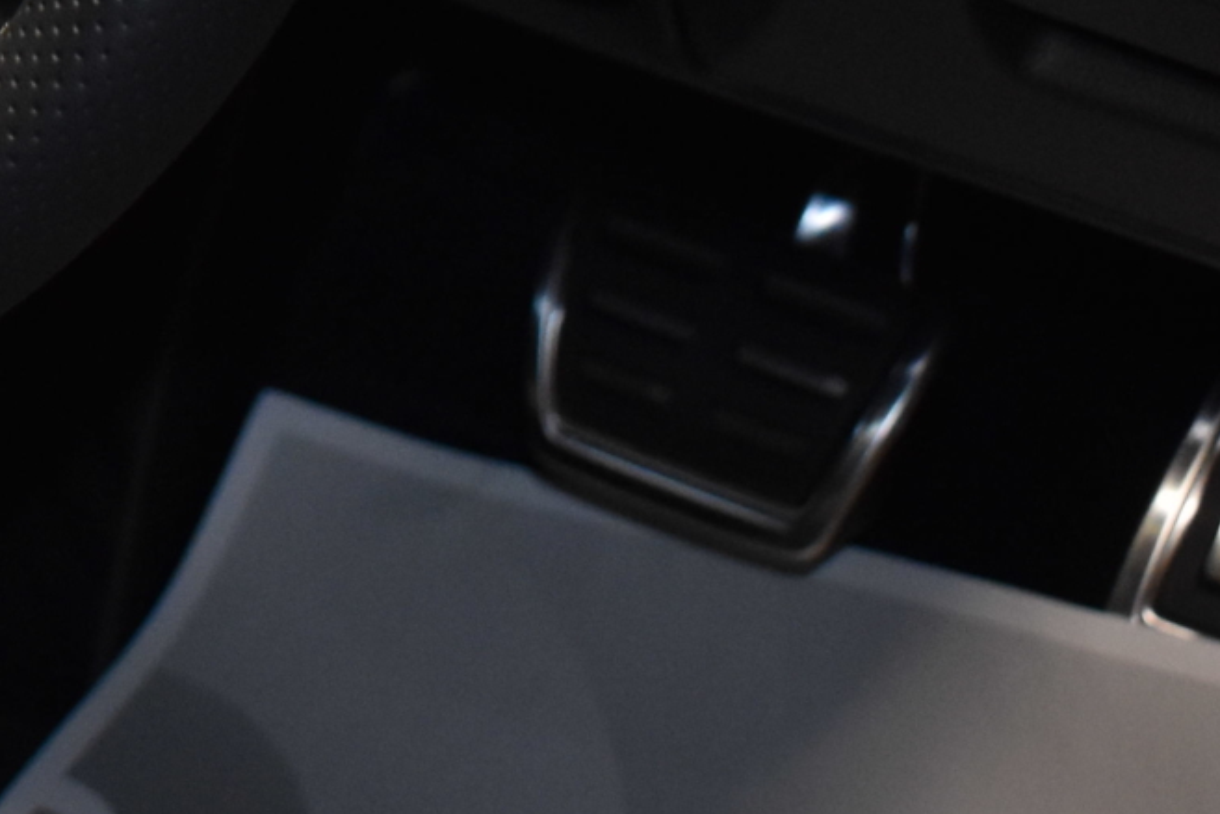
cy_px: -577
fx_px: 5151
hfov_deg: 12.8
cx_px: -646
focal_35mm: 152
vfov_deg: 8.7
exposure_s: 1/60
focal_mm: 26
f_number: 5
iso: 1600
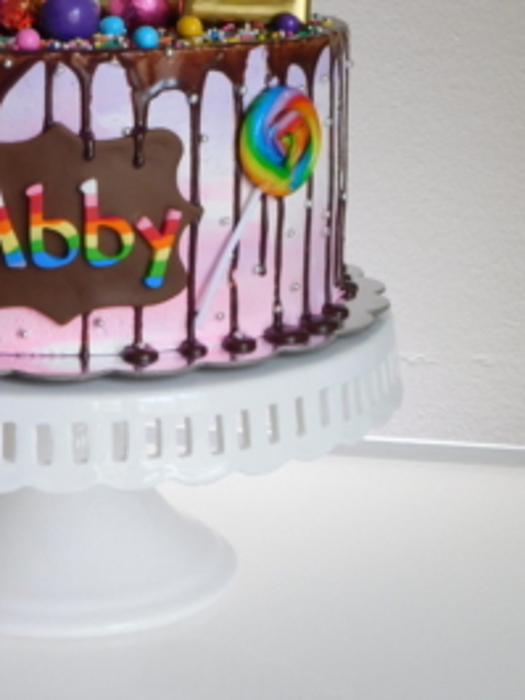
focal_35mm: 85
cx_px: 78
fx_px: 1717
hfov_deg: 17.2
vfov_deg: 22.5
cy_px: 85
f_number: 3.7
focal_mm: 8
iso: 220
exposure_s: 1/30
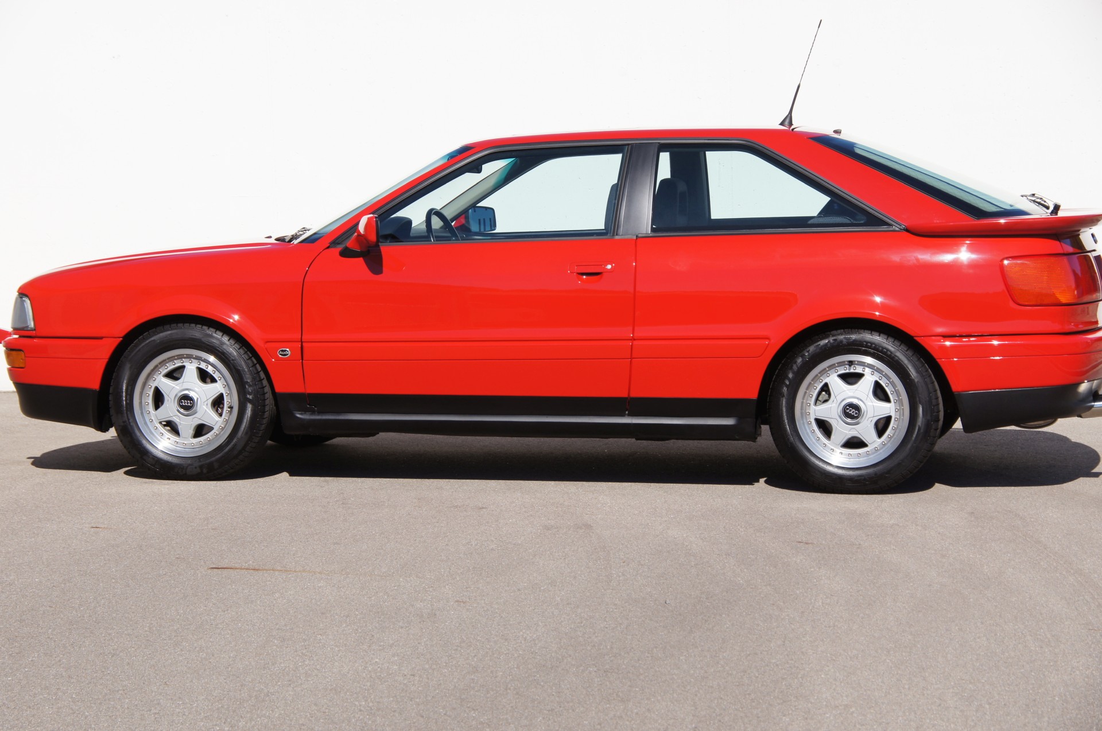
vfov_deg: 15.1
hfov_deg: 22.7
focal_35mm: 90
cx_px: 551
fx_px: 2751
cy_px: 366
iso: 100
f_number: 8
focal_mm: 60
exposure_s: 1/250
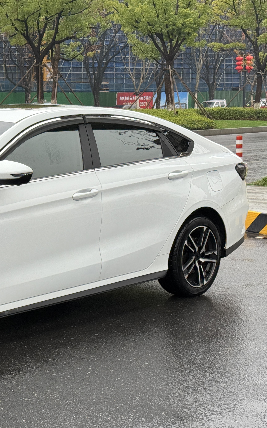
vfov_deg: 27.5
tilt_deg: -6.5
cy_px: 211
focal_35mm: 75
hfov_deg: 16.8
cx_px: -26
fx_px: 873
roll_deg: +1.6
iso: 64
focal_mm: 6.76
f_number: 1.78
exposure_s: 1/243
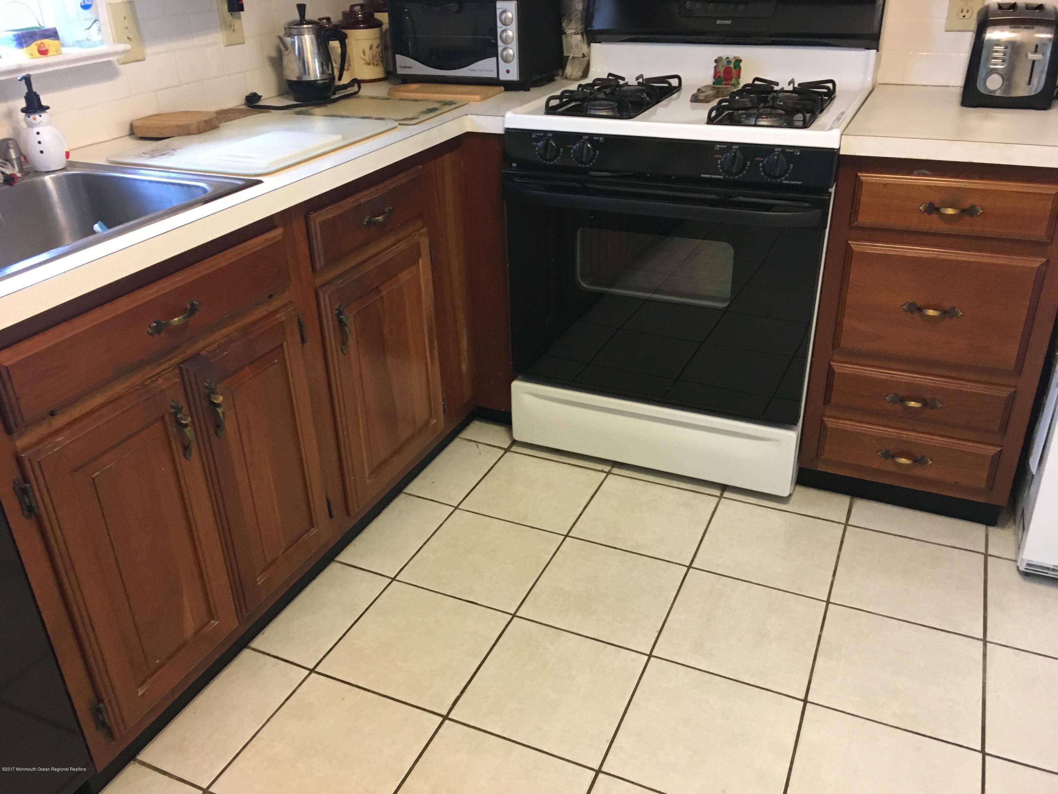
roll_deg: +1.4
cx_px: 529
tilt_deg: -27.6
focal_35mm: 29
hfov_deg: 61.7
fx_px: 886
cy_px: 397
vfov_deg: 48.2
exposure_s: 1/24
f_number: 2.2
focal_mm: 4.15
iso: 200
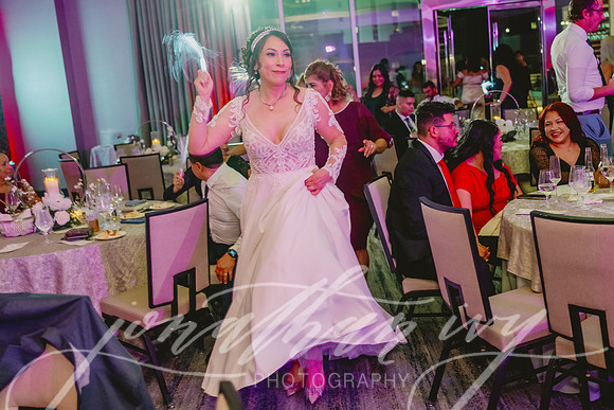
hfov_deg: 46.5
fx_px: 715
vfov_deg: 32.0
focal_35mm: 42
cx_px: 307
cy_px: 205
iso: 1600
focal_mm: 38
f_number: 2.8
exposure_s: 1/60
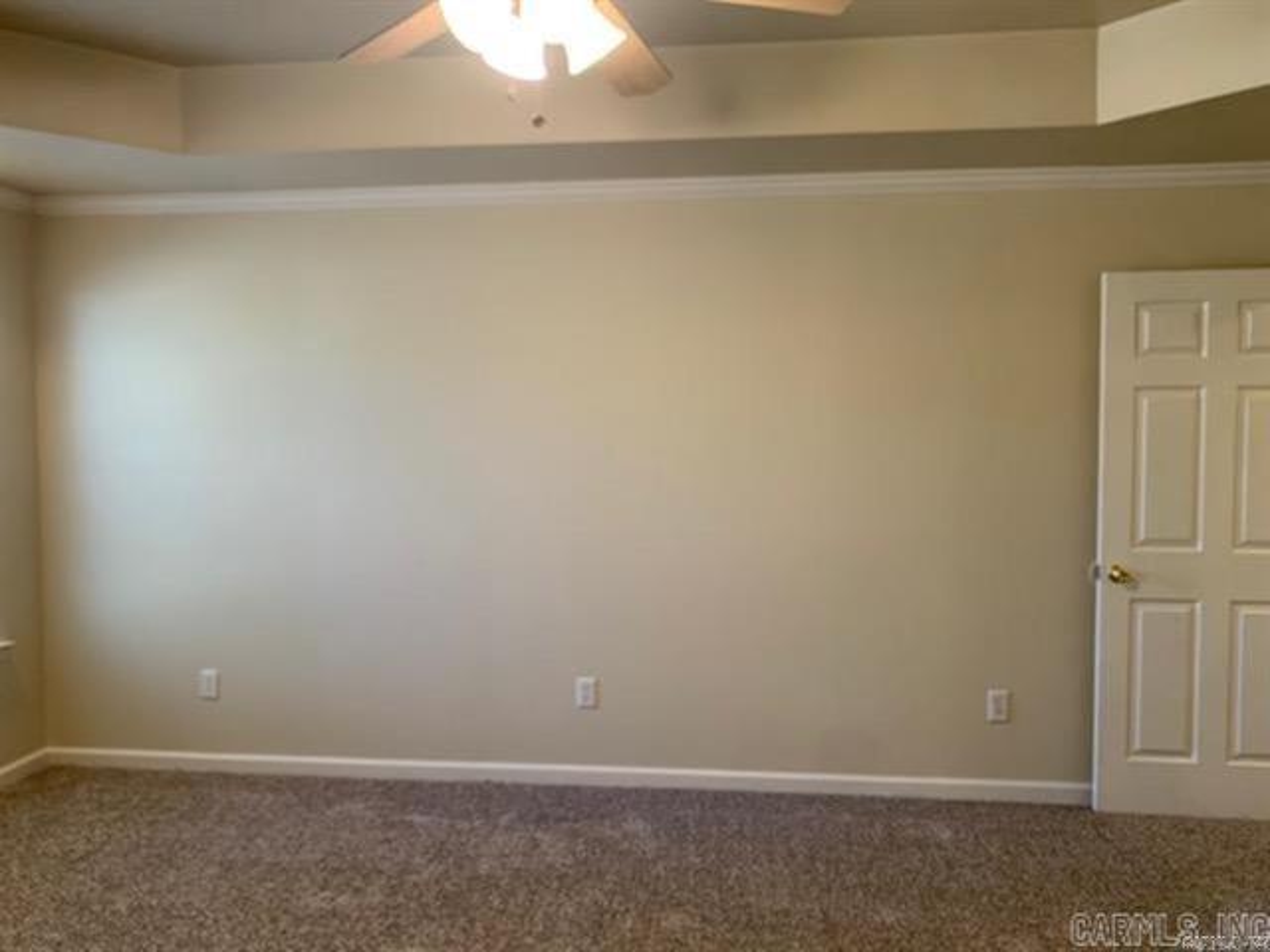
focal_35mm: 26
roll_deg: -0.6
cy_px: 476
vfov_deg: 53.1
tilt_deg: -2.7
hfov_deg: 67.3
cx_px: 635
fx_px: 954
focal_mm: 4.25
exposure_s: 1/60
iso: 100
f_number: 1.8
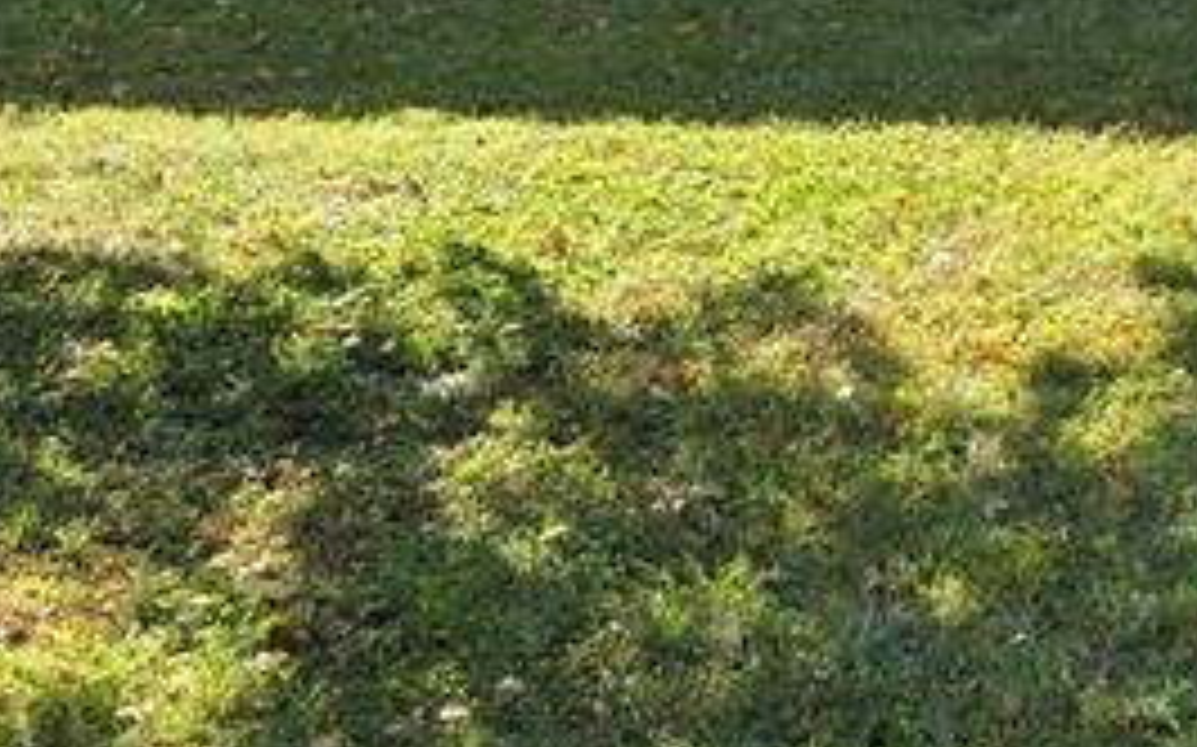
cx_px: 1260
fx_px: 3065
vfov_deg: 13.7
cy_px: -22
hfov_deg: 21.2
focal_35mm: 94
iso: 25
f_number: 1.8
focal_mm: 5.4
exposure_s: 1/803
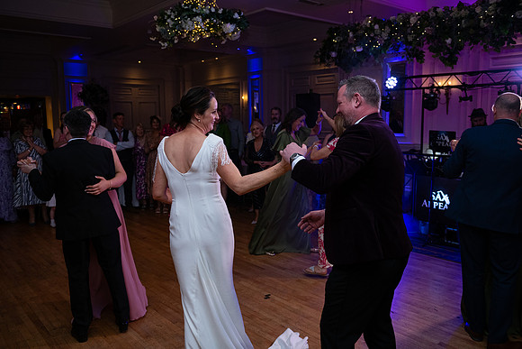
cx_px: 261
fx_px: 450
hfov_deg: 60.3
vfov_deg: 42.3
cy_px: 174
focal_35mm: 31
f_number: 3.5
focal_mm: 31
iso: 640
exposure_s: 1/160
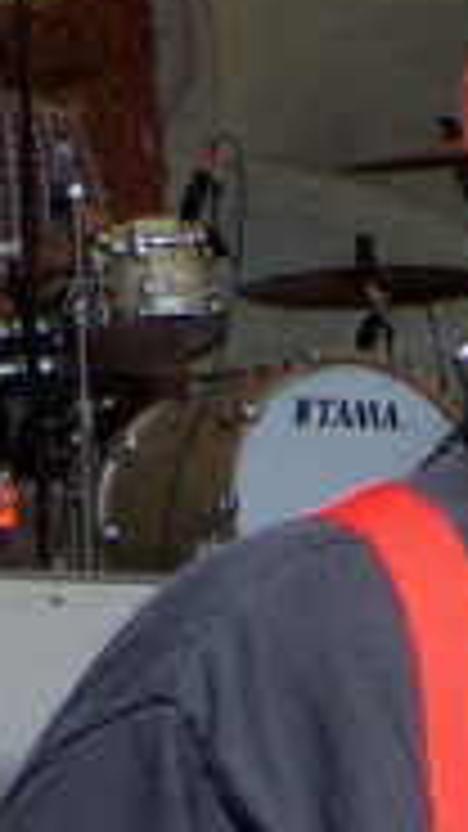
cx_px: 1141
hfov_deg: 7.7
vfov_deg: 12.9
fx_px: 3244
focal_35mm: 147
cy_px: 1606
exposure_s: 1/500
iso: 100
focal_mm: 4.5
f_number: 4
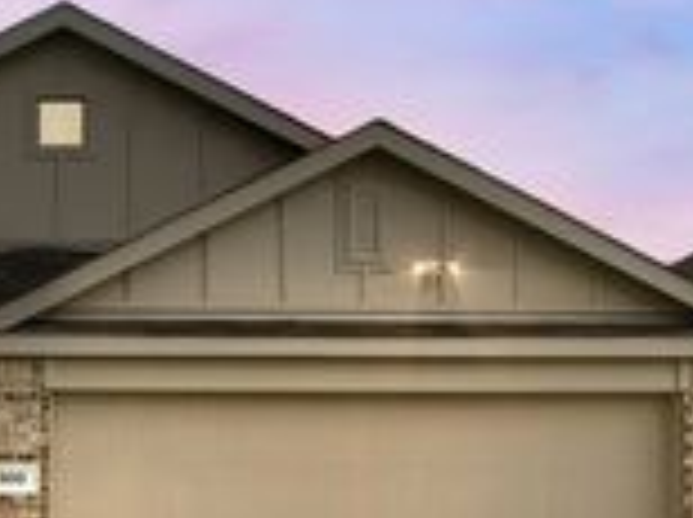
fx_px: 1559
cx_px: 9
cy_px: 363
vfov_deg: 18.8
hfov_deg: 24.0
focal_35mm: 78
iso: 200
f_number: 2.8
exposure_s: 1/2000
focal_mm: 12.29
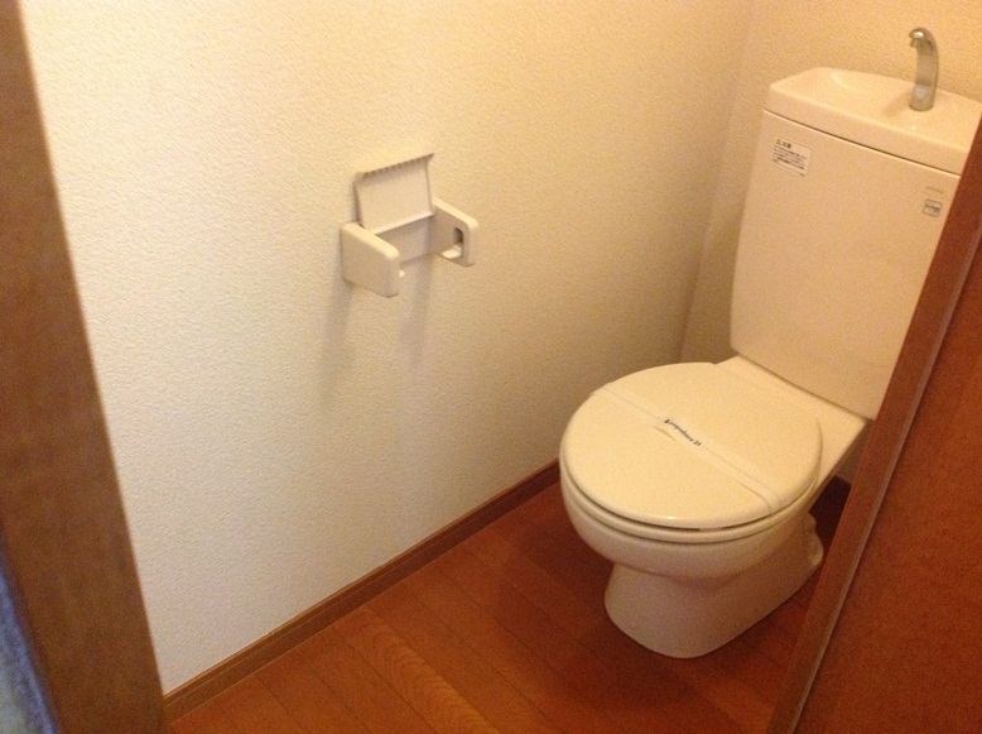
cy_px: 367
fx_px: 991
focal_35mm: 35
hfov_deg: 52.7
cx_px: 491
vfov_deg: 40.6
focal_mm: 4.28
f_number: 2.4
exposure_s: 1/15
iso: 500
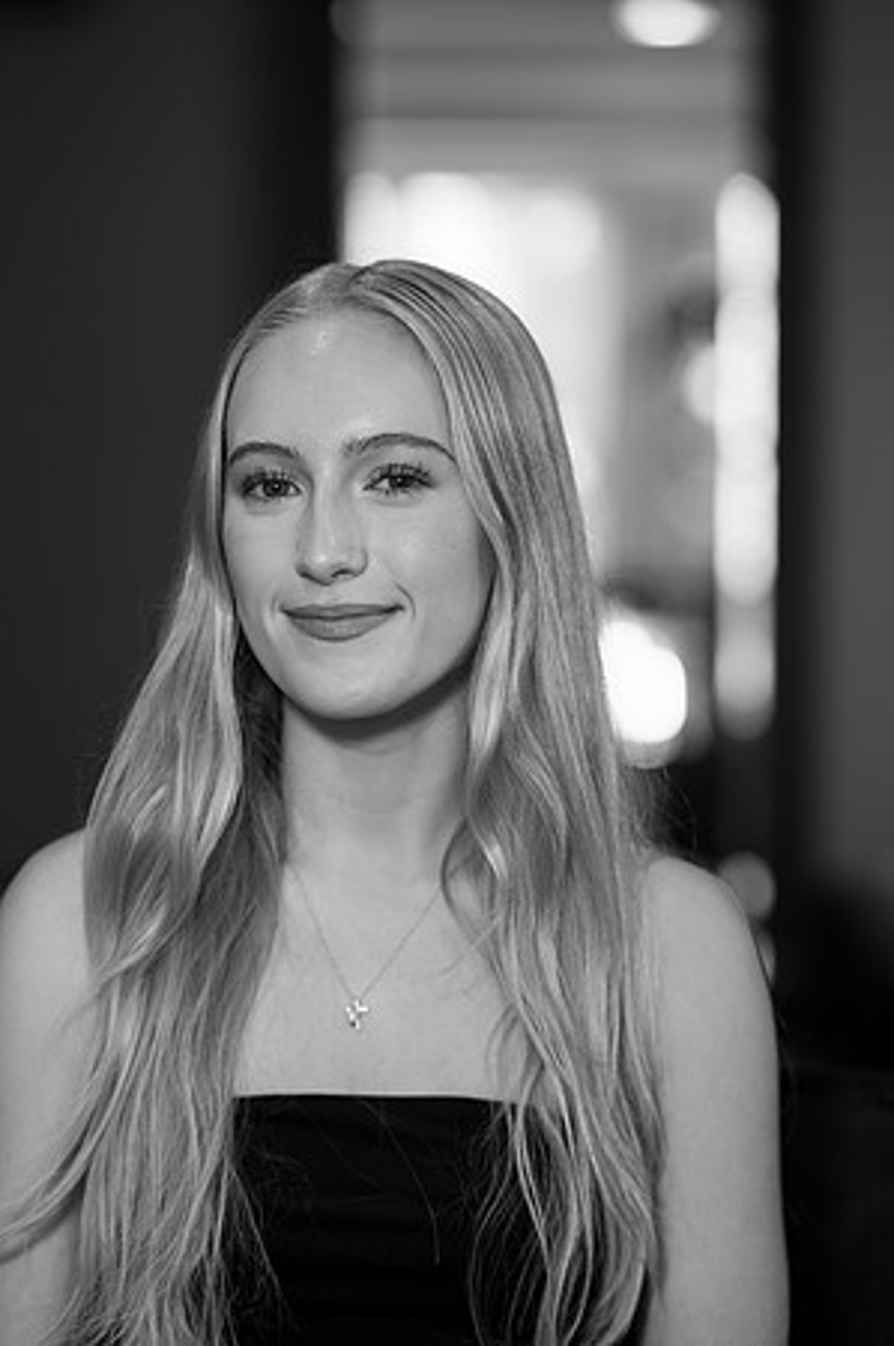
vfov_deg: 19.5
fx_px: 3920
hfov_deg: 13.0
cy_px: 673
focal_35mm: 105
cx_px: 447
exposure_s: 1/160
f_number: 2.8
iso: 400
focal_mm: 105
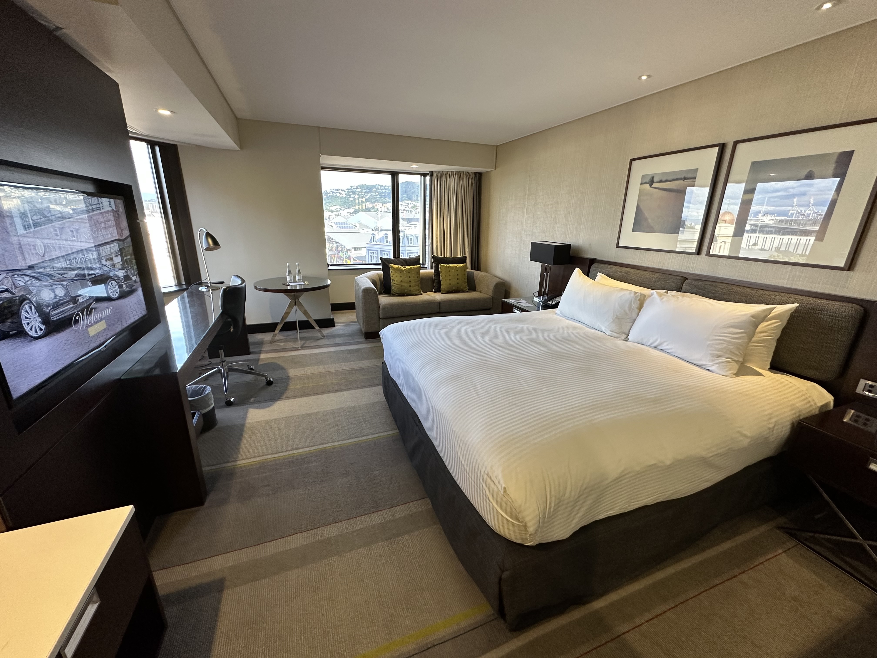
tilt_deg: -17.4
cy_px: 329
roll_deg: -1.0
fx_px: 355
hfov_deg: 102.1
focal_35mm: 14
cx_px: 438
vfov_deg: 85.7
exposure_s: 1/67
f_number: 2.2
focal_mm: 2.22
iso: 160
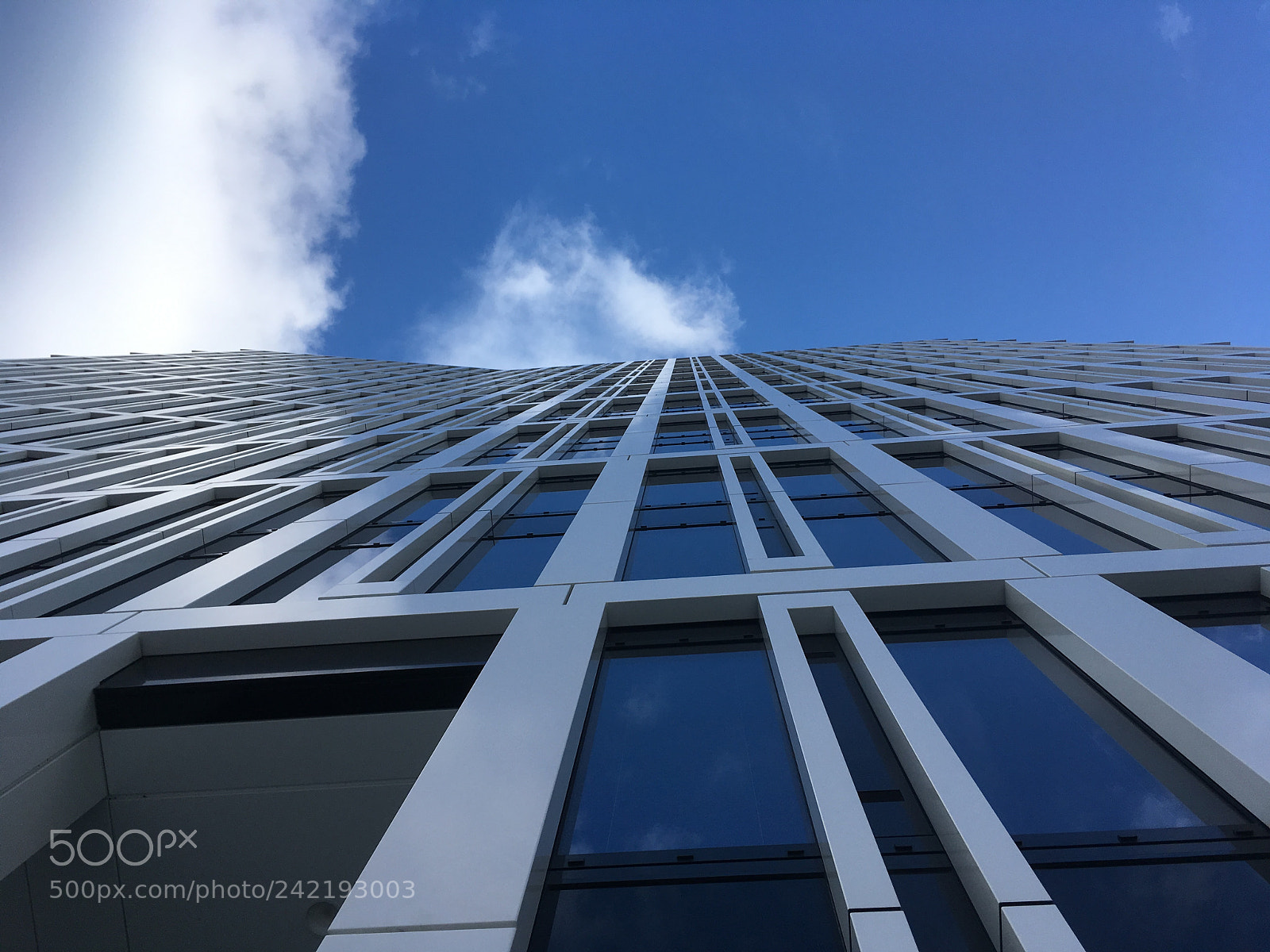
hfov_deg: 61.7
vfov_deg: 48.2
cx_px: 635
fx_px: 1064
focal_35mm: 29
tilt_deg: +83.4
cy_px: 476
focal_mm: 4.15
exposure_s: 1/1040
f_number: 2.2
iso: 25
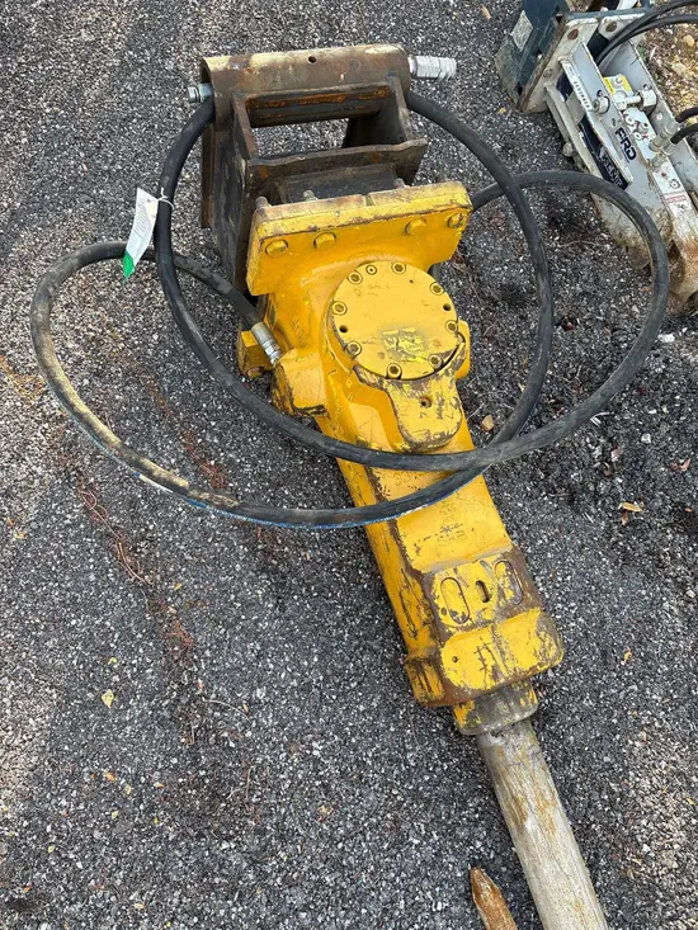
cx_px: 349
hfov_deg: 53.1
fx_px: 699
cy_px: 465
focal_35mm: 26
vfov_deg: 67.3
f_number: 1.6
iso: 40
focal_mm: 5.96
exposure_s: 1/288
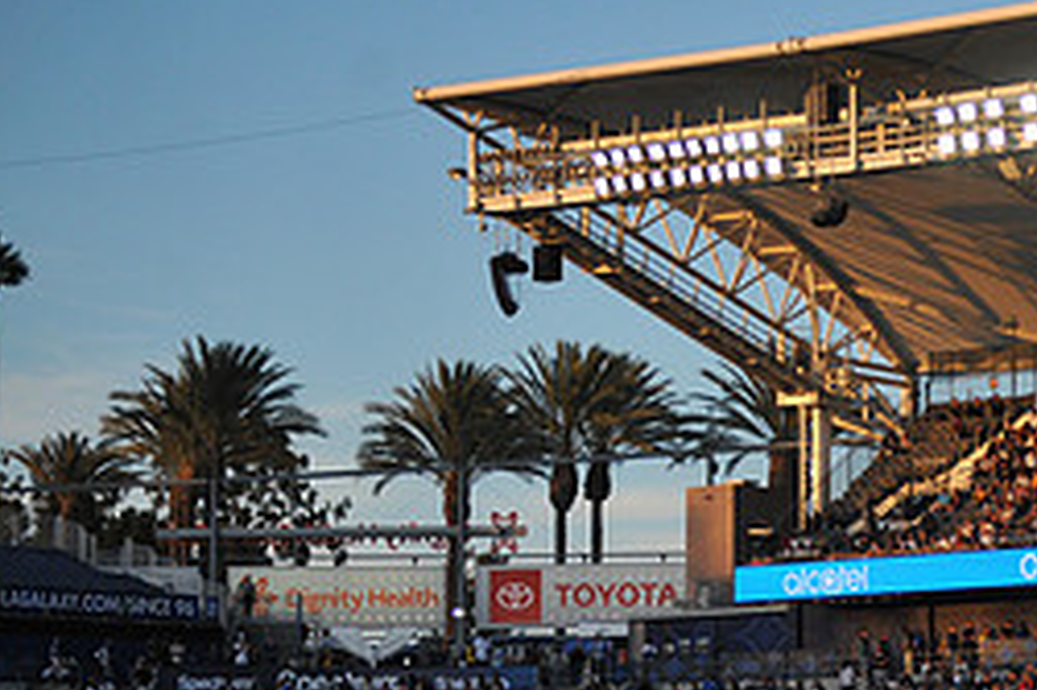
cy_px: 607
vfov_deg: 8.4
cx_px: 1140
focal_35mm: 162
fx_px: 4663
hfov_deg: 12.5
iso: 1600
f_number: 2.8
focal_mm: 70
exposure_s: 1/6400
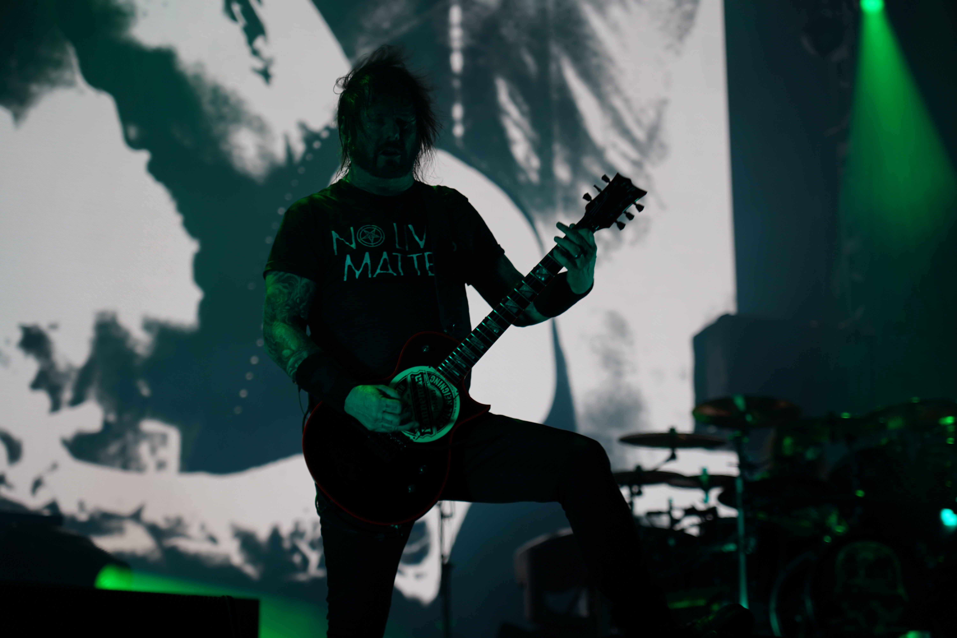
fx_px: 2578
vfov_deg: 14.1
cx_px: 478
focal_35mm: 97
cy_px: 319
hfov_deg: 21.0
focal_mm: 97
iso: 100
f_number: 4
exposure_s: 1/125
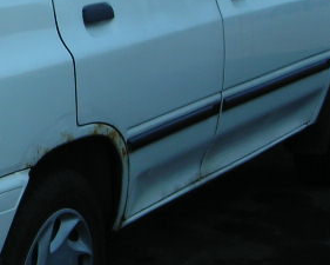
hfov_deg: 13.6
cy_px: 68
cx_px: -132
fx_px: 1319
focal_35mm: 135
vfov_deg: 11.4
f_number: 6.4
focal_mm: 6.3
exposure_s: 1/172
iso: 50
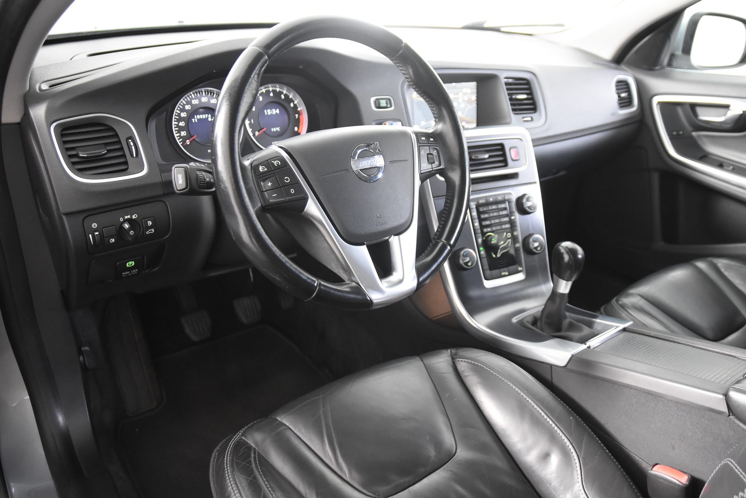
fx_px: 622
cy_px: 249
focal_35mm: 30
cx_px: 373
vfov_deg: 43.6
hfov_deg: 61.9
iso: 3200
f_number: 2.8
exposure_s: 1/30
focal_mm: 20
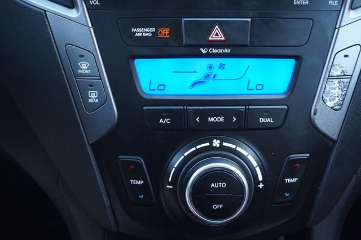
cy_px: 120
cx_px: 180
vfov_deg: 33.0
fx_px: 406
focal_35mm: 40
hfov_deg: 47.9
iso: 1250
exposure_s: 1/60
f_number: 4.5
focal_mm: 27
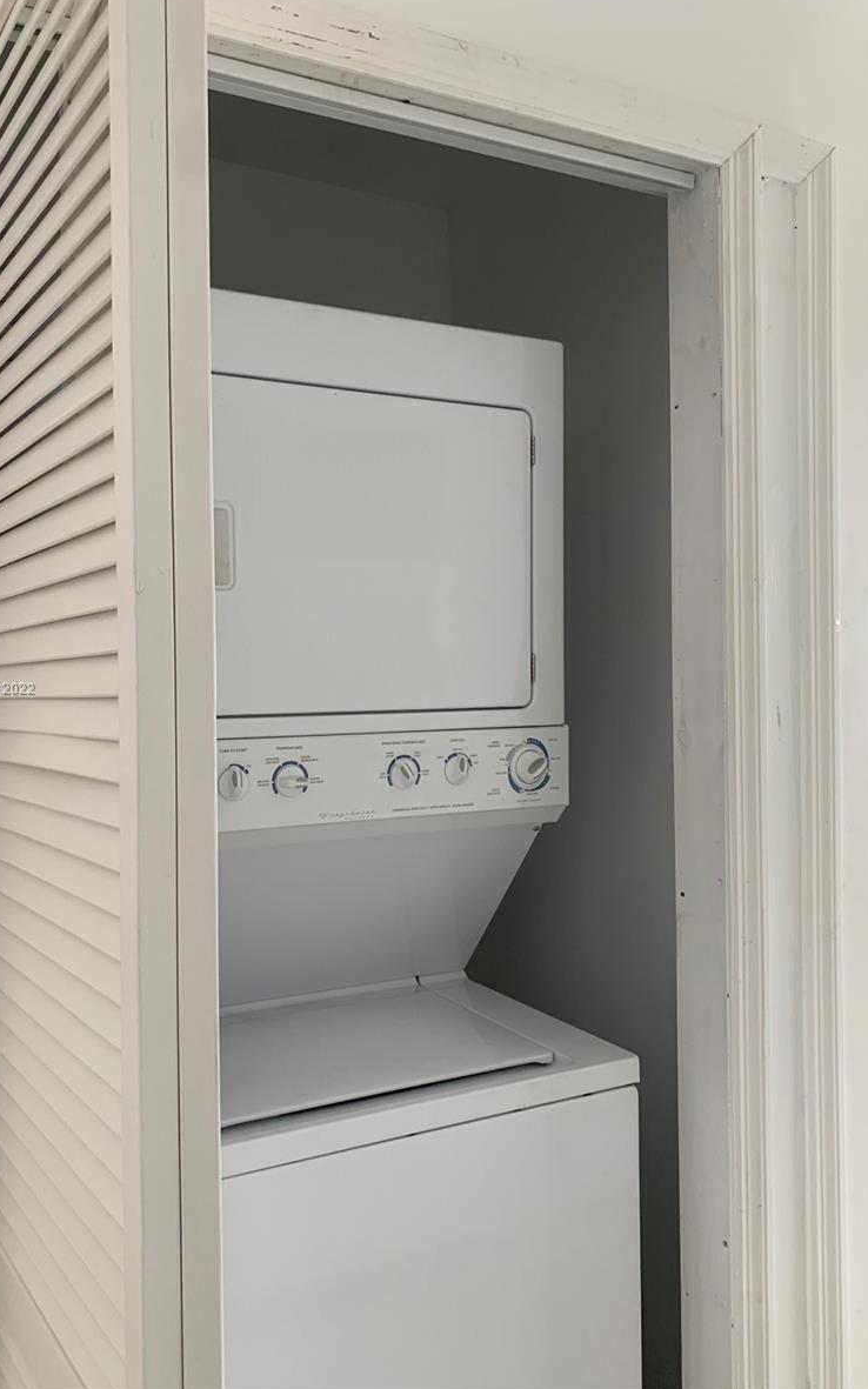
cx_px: 348
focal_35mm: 28
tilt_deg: +0.9
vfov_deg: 66.5
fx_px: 1060
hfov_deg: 44.3
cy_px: 689
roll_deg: +0.4
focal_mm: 4.25
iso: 100
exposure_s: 1/68
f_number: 1.8
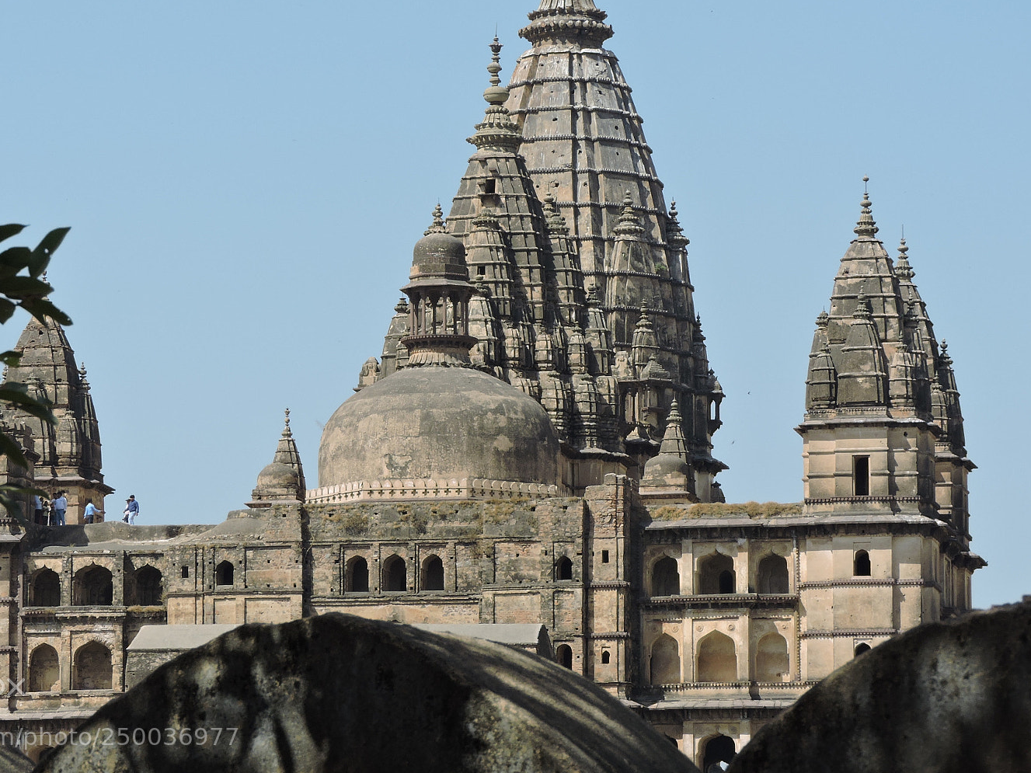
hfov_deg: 9.7
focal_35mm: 205
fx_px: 6105
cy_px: 332
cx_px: 454
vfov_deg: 7.2
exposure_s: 1/400
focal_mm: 30.5
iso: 100
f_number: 5.8
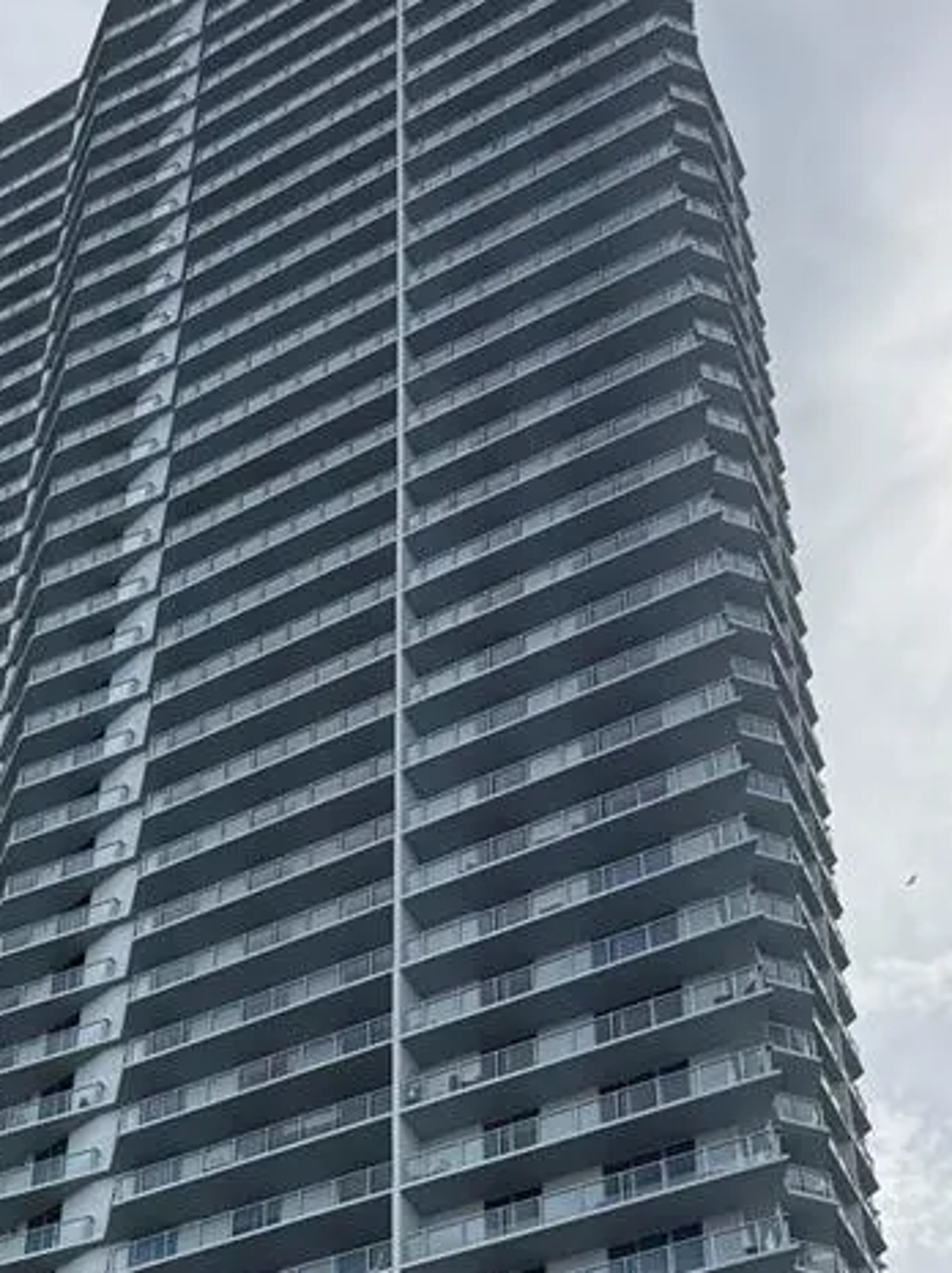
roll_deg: -5.5
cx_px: 140
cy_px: 1358
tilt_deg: +30.7
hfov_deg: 23.1
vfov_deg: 28.7
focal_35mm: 62
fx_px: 2277
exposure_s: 1/7353
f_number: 1.78
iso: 80
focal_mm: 6.76
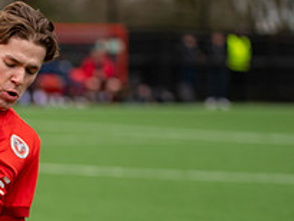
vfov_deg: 3.9
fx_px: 3229
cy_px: 283
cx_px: -26
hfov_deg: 5.2
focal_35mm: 380
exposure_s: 1/2000
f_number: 2.8
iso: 400
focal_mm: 120
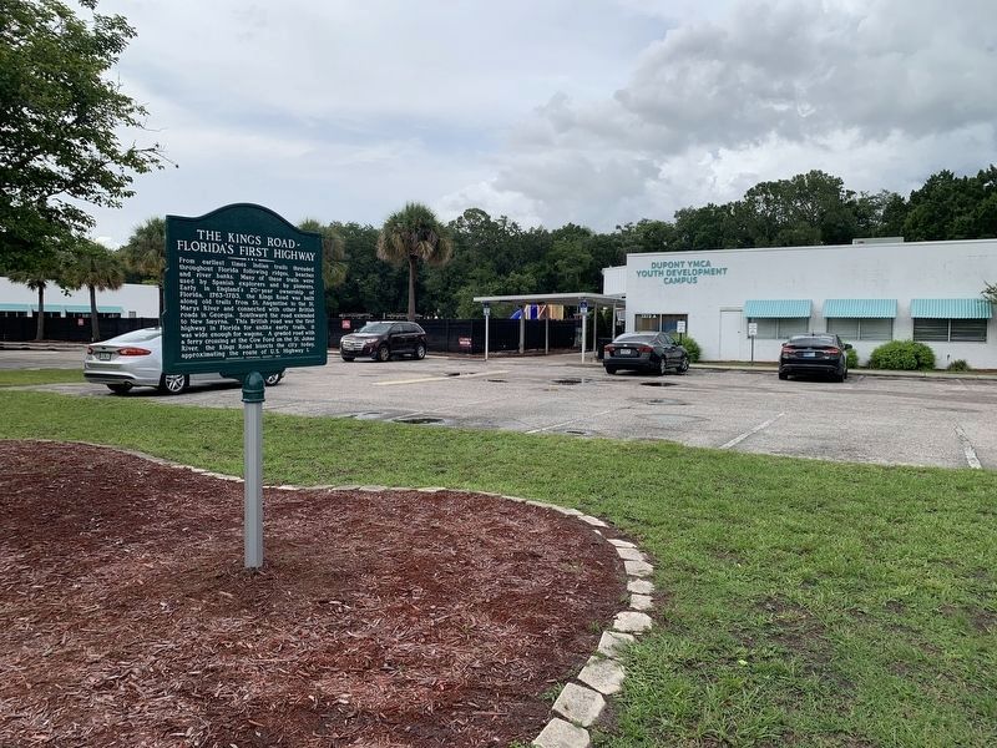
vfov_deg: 53.1
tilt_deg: -4.2
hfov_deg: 67.3
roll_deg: -0.1
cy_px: 374
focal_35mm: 26
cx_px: 498
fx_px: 749
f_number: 1.8
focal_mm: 4.25
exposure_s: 1/2160
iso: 25
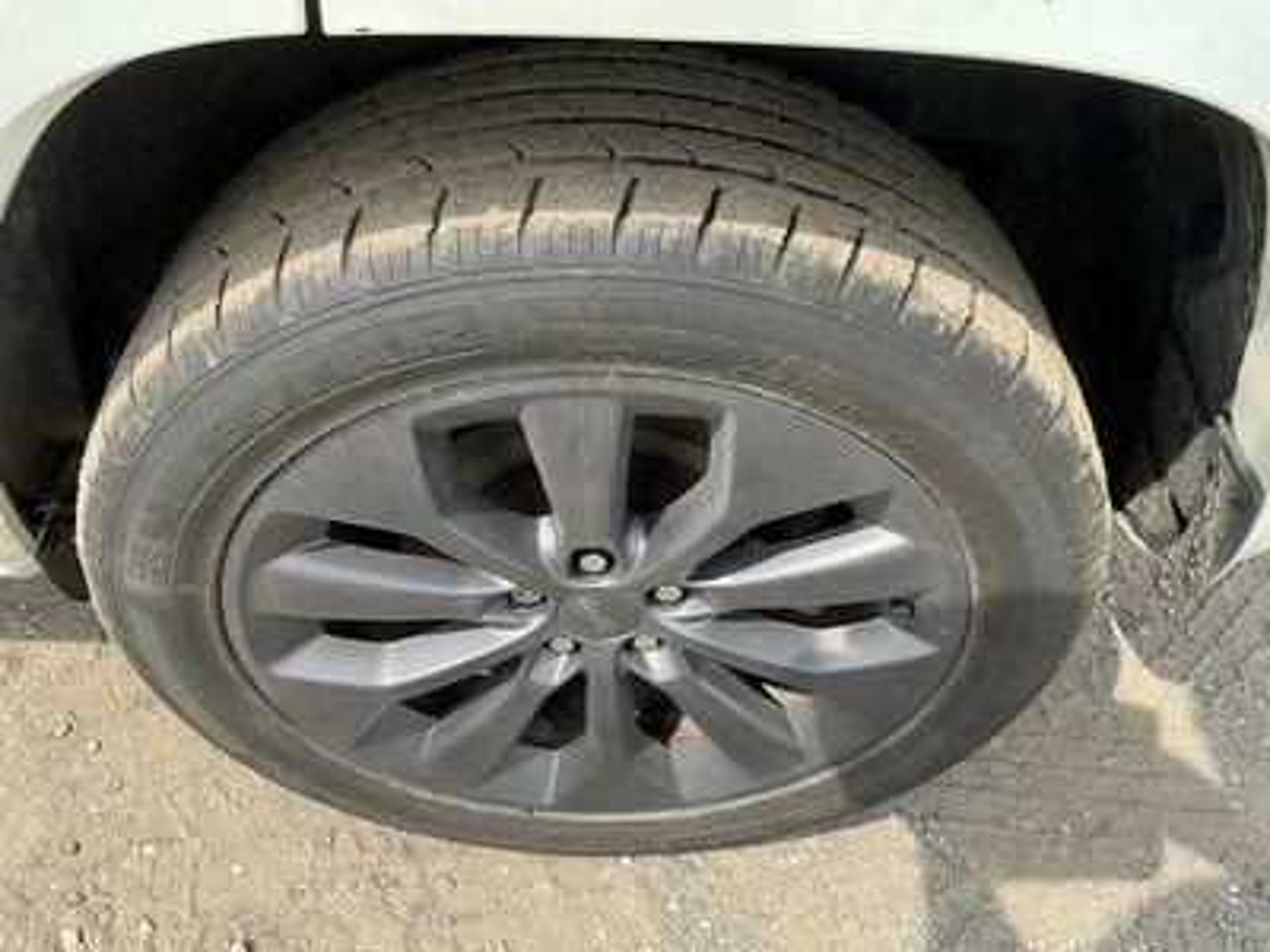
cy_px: 476
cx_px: 635
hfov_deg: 63.4
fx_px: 1027
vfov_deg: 49.7
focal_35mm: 28
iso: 25
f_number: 1.8
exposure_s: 1/409
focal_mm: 3
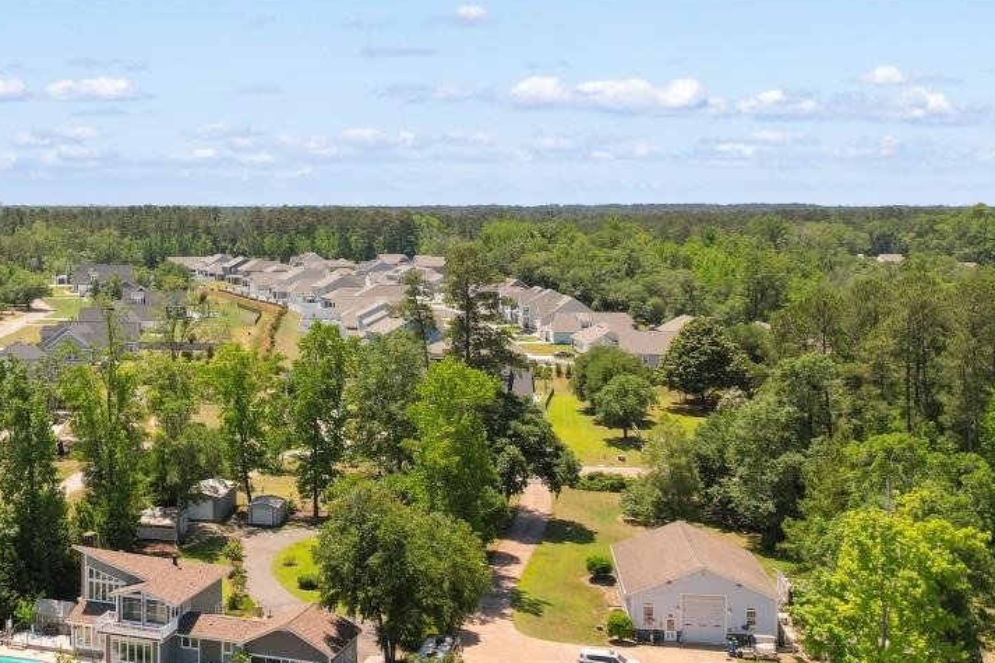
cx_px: 133
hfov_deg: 37.5
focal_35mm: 50
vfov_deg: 26.7
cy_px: 174
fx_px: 1382
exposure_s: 1/400
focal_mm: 8.38
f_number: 2.8
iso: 100
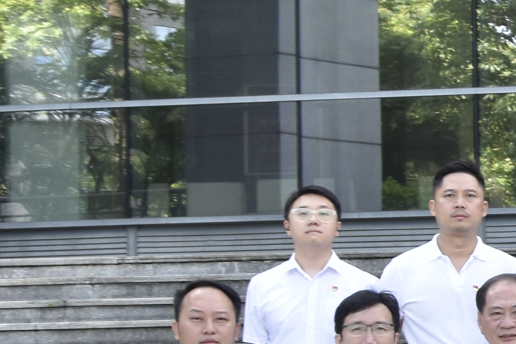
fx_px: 2651
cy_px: 234
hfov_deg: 9.9
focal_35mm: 185
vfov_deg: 7.4
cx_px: 1198
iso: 400
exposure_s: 1/125
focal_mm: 24
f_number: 8
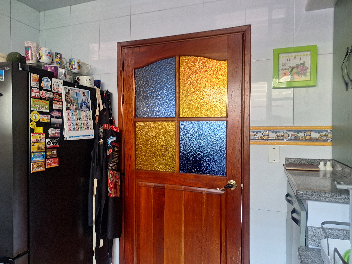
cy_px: 132
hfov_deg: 73.9
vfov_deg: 58.9
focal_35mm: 23
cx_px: 176
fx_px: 234
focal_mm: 5.54
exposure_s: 1/40
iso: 125
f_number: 1.8
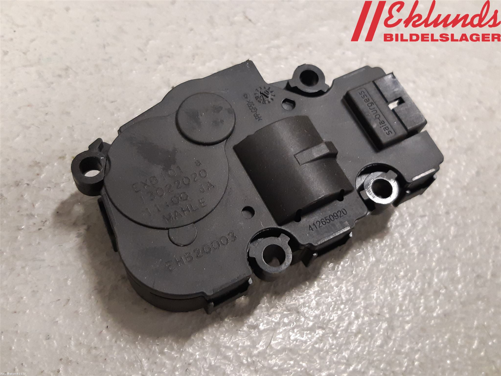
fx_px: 376
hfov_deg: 67.3
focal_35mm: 26
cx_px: 250
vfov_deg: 53.1
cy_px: 188
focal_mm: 3.93
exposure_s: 1/50
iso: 200
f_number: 1.7
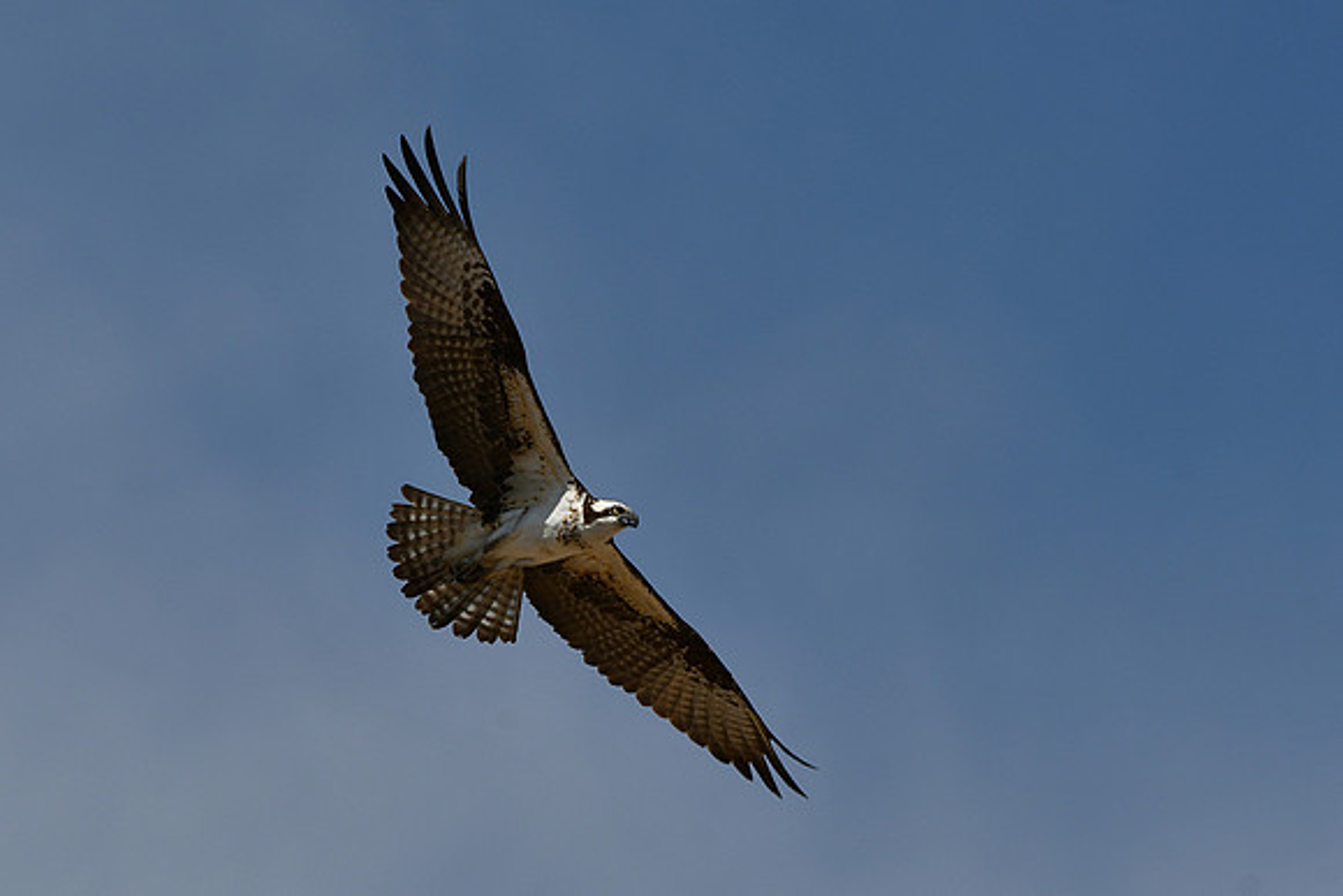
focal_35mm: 750
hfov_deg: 2.7
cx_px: 672
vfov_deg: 1.8
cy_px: 448
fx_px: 27984
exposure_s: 1/640
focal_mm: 500
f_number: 9
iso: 100
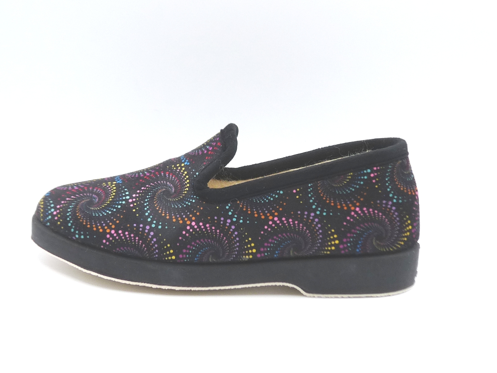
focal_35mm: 48
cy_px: 186
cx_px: 248
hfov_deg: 39.7
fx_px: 689
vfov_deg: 30.3
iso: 100
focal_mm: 4.8
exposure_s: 1/200
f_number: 4
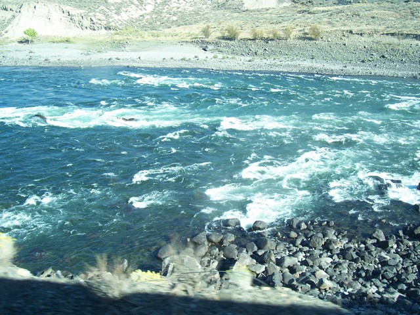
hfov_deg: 54.0
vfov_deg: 41.8
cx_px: 210
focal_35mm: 34
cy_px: 158
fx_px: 413
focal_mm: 5.6
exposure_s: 1/350
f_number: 2.7
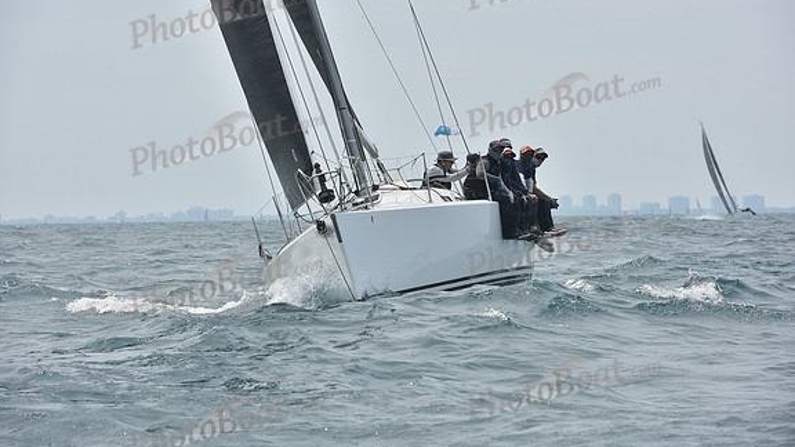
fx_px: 4448
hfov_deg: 10.2
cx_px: 396
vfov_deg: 5.8
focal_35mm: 211
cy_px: 192
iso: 250
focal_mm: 200
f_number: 11
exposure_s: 1/800
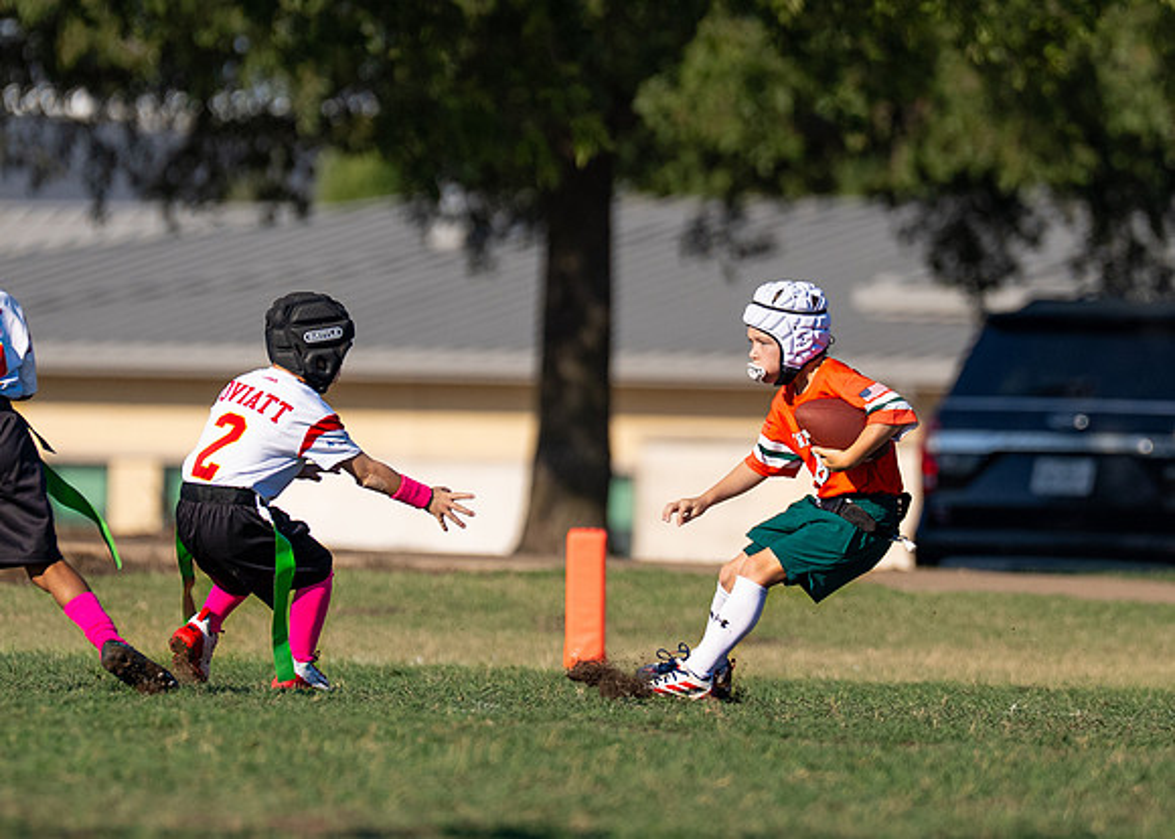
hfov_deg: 3.5
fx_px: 19193
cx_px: 763
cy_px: 337
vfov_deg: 2.5
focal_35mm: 575
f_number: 2.8
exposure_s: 1/5000
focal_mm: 200
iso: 200
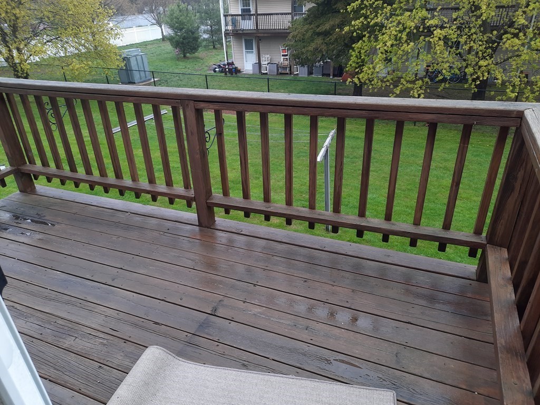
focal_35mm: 25
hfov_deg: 69.4
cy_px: 202
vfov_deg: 54.9
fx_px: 390
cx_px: 270
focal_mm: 4.6
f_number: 2
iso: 50
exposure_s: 1/120
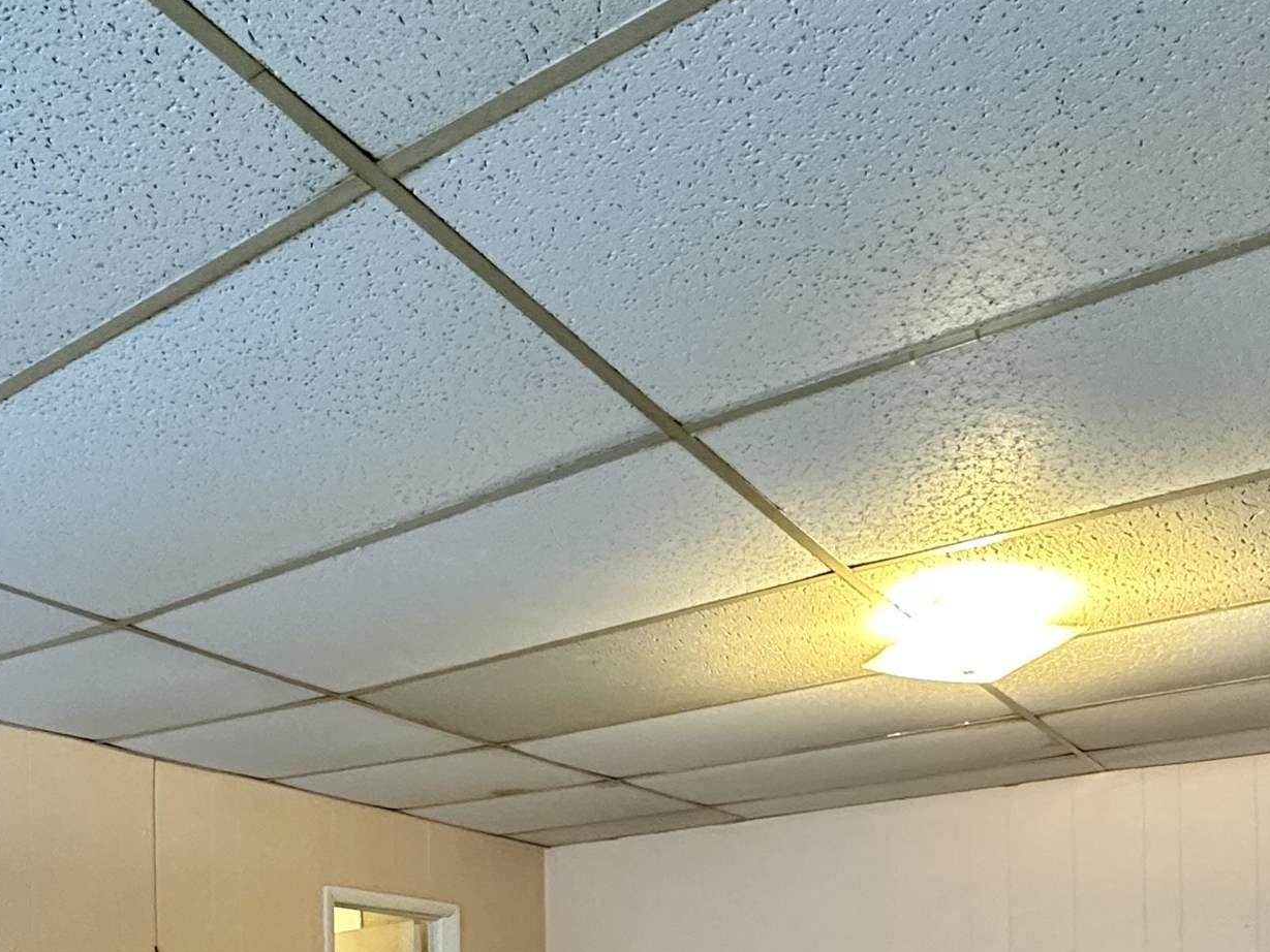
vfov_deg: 34.5
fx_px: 1284
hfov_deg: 52.3
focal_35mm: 35
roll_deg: +1.2
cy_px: 1072
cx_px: 505
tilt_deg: -1.4
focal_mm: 2.22
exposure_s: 1/60
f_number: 2.2
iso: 400
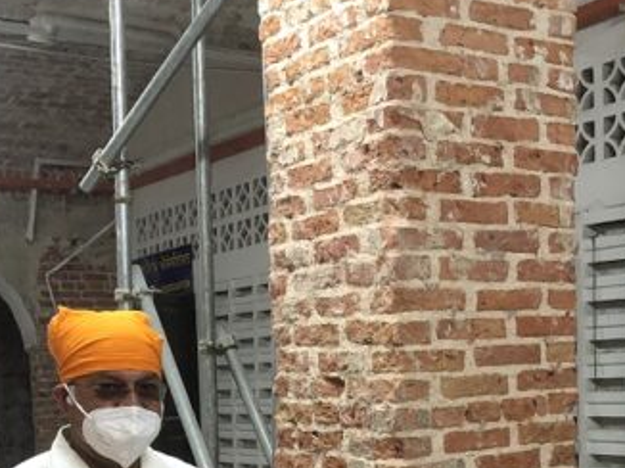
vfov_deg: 21.5
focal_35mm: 66
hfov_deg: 29.4
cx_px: 343
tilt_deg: -4.1
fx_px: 1191
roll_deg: +2.8
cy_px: 462
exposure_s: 1/11
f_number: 1.8
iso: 100
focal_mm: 3.99
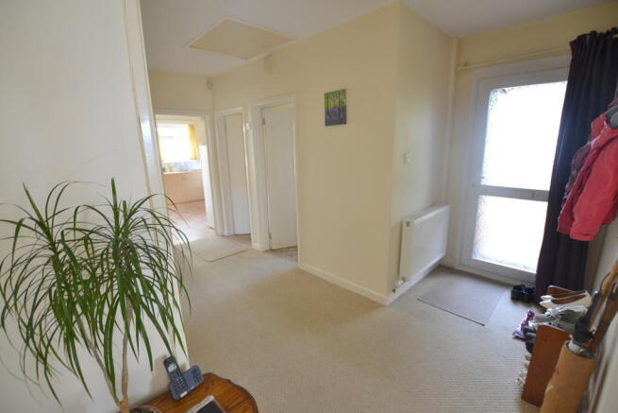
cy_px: 206
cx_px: 309
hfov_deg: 100.4
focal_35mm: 15
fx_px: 258
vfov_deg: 77.4
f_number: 3.5
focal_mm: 10
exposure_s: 1/60
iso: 560
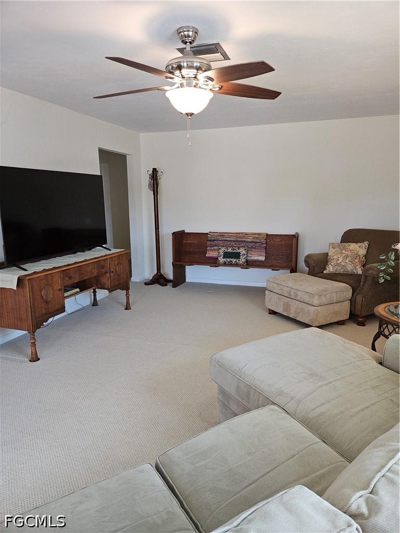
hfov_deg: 58.9
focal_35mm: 23
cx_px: 200
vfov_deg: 73.9
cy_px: 266
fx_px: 354
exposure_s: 1/60
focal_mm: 5.4
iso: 100
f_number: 1.8
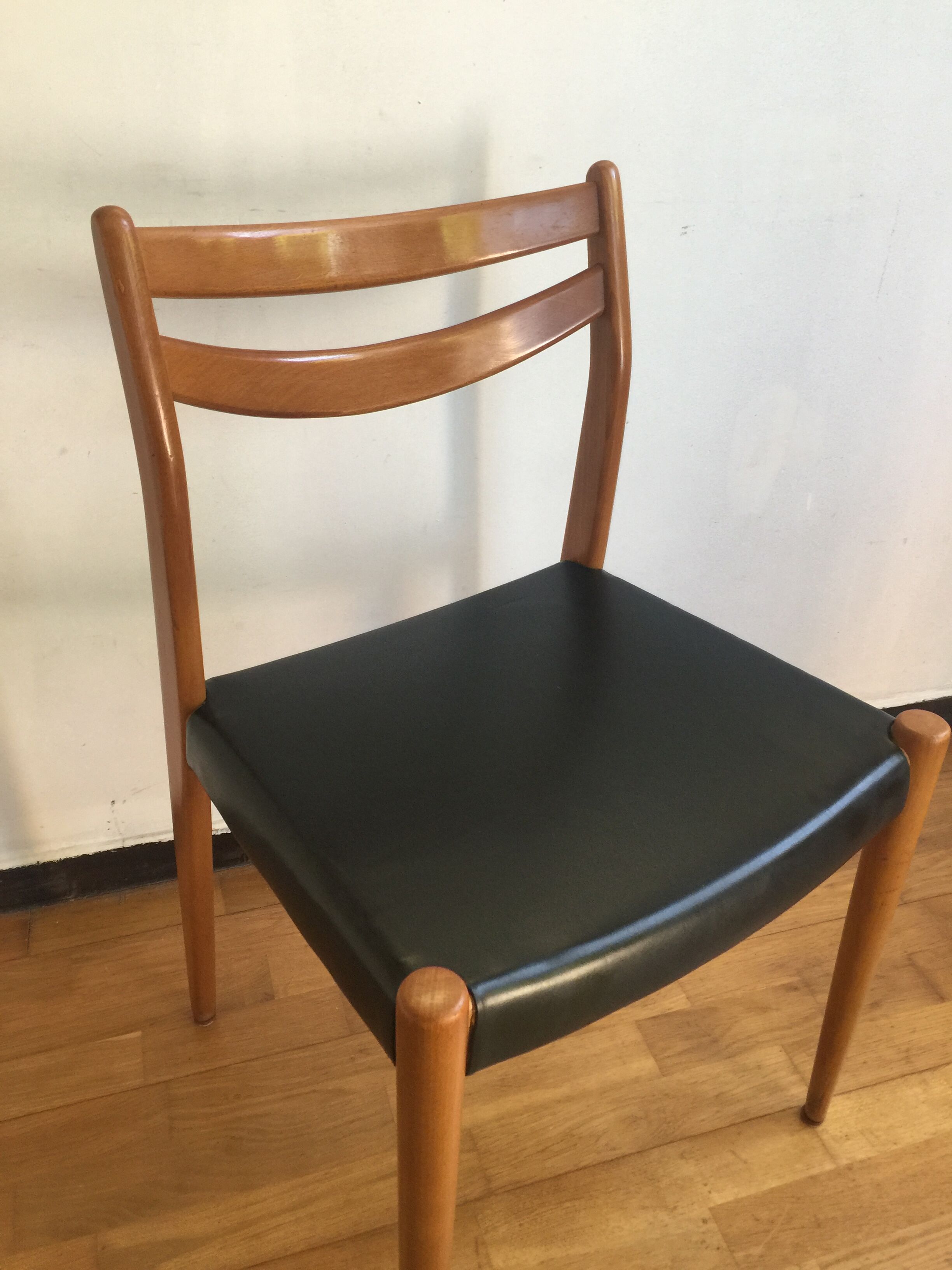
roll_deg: -2.3
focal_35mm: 29
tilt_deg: -34.0
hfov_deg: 48.2
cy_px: 635
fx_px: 1063
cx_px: 476
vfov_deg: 61.7
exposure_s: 1/33
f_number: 2.2
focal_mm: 4.15
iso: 64
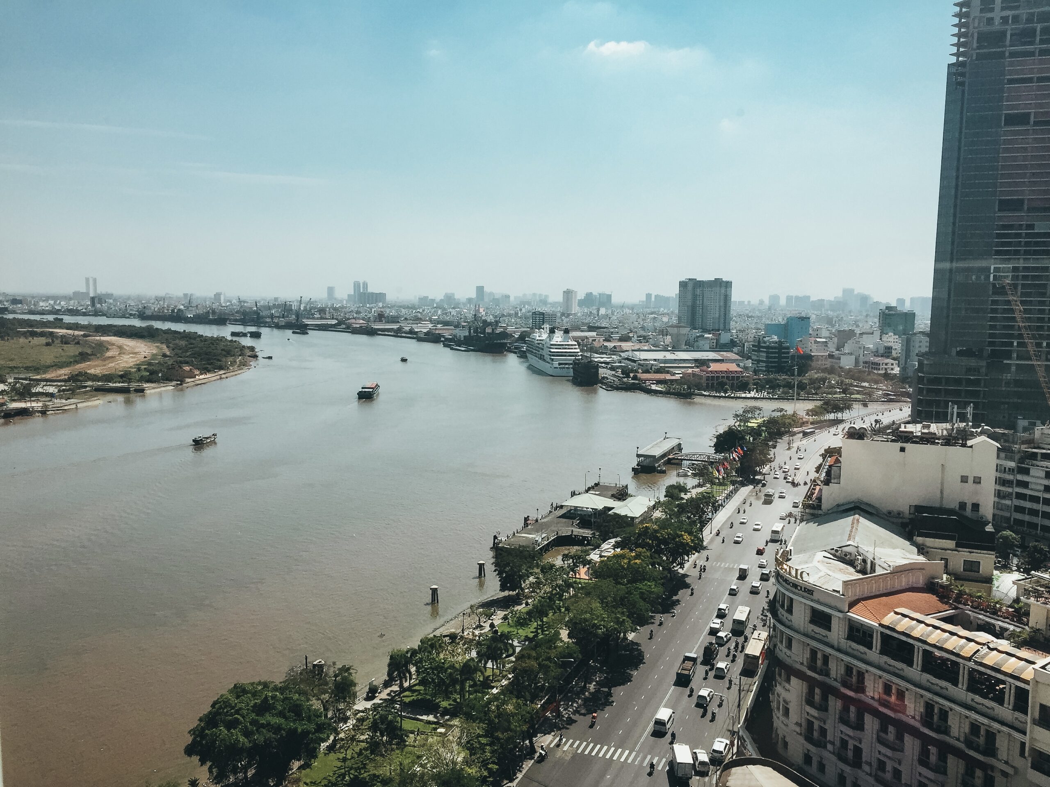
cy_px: 394
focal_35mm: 29
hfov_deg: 61.7
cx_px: 525
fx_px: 880
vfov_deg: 48.2
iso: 32
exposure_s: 1/3000
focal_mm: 4.15
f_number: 2.2
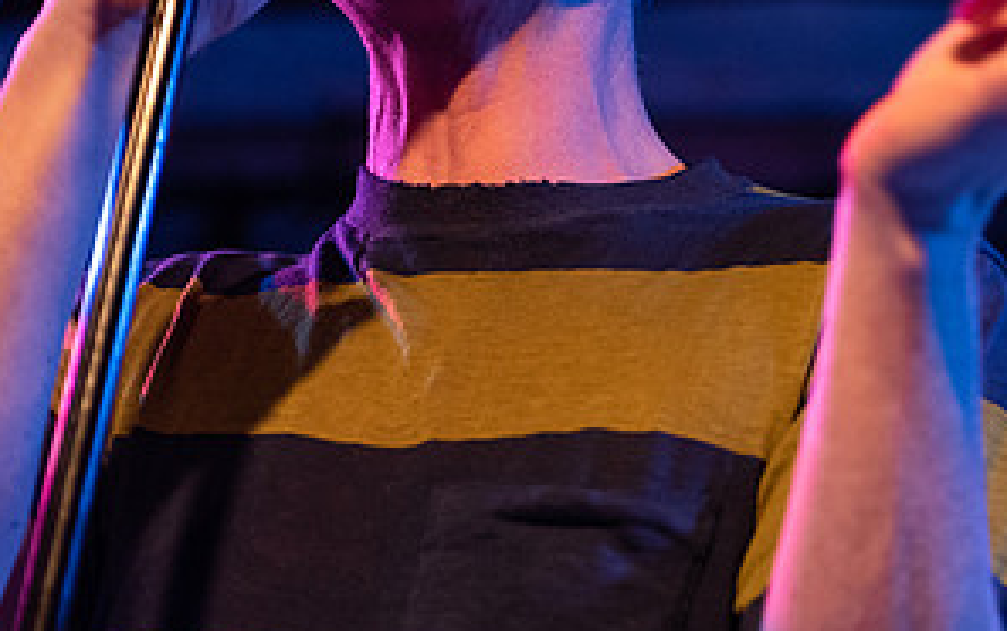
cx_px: 868
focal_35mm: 164
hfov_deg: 12.7
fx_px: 4503
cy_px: 4
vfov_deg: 8.0
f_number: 3.2
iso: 2000
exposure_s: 1/160
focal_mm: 70
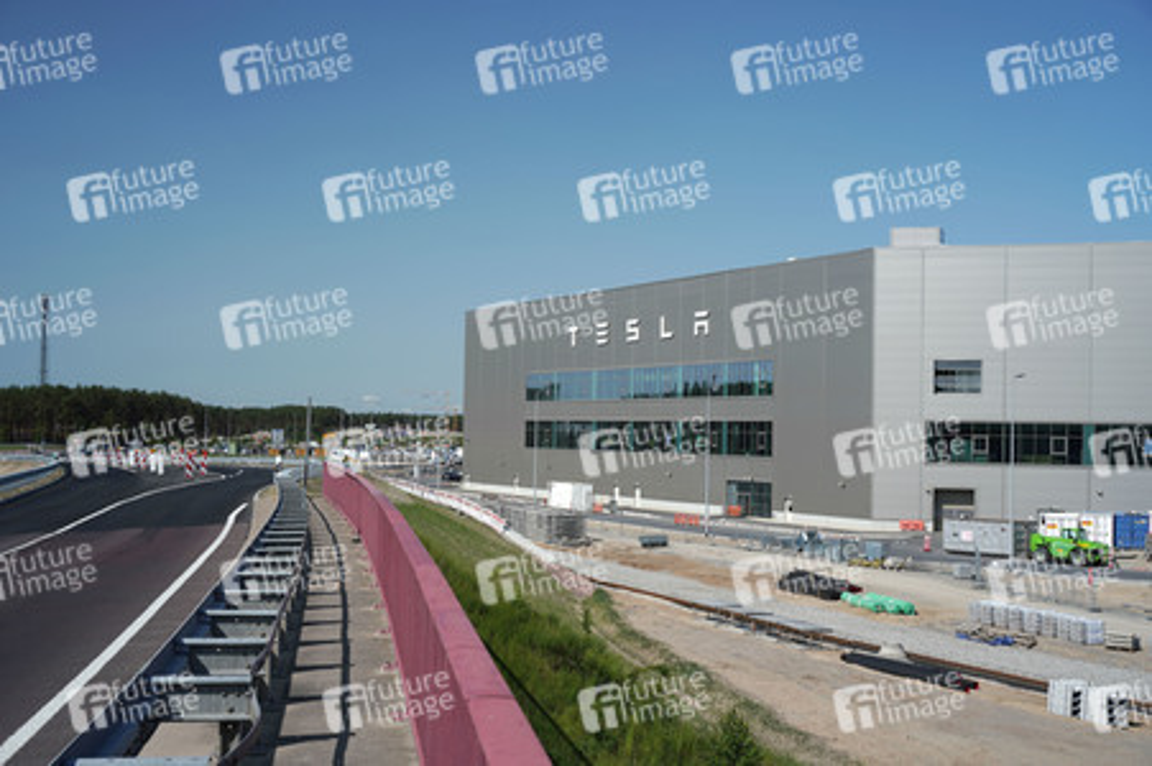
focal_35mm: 47
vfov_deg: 28.6
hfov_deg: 41.9
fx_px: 1503
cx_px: 576
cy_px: 383
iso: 100
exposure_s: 1/200
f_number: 8
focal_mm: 47
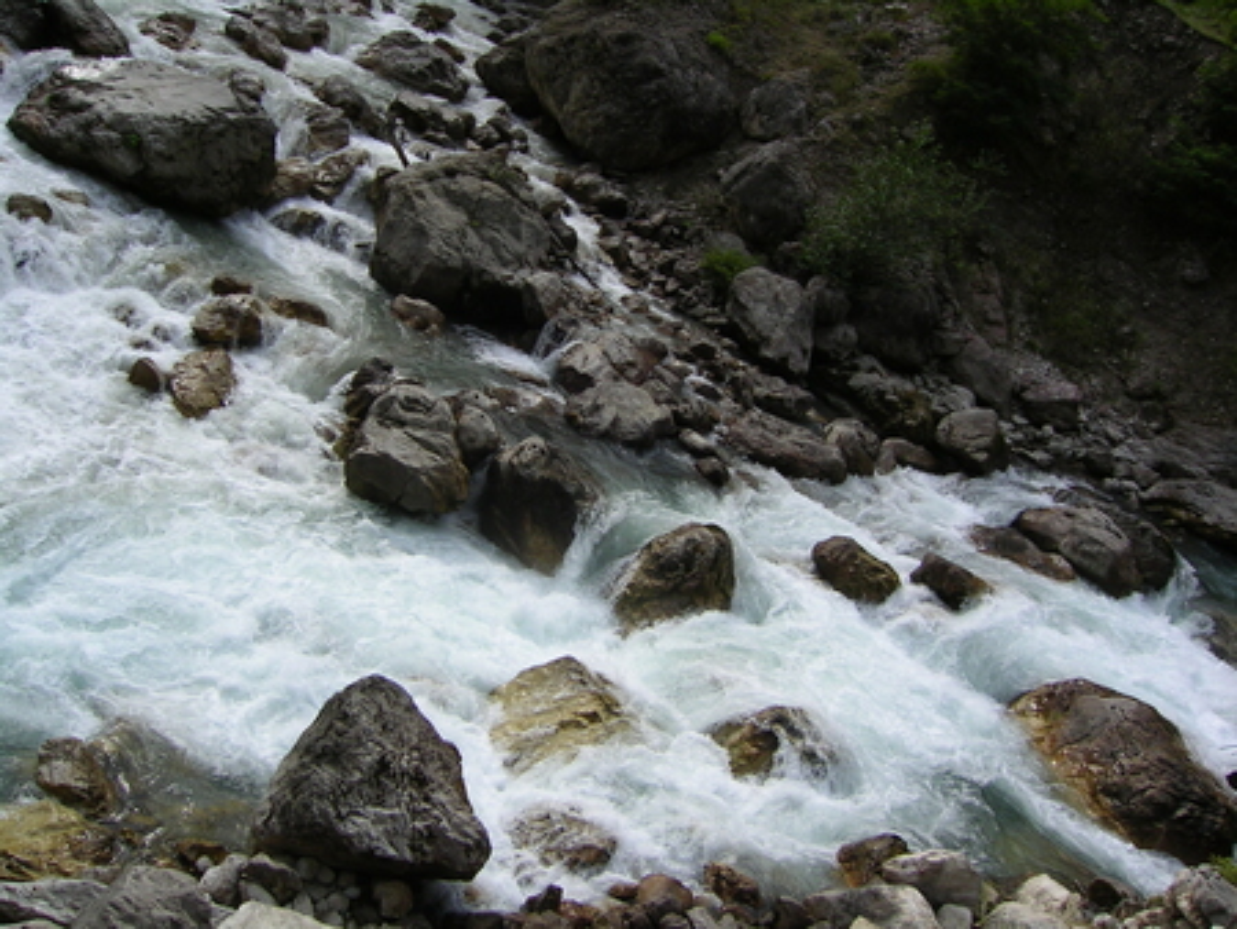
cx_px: 618
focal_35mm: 36
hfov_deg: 51.3
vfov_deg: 39.7
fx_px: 1287
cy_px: 464
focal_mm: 5.6
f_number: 4.8
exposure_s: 1/281
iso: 50
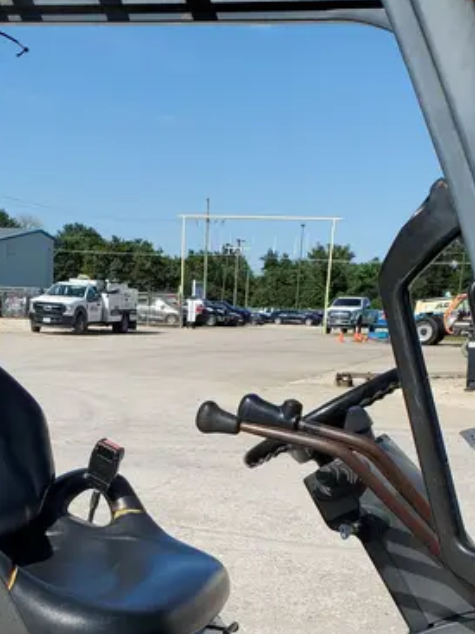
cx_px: 228
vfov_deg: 34.8
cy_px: 566
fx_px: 952
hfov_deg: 28.0
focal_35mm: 52
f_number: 2.4
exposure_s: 1/1909
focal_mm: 4.3
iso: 50
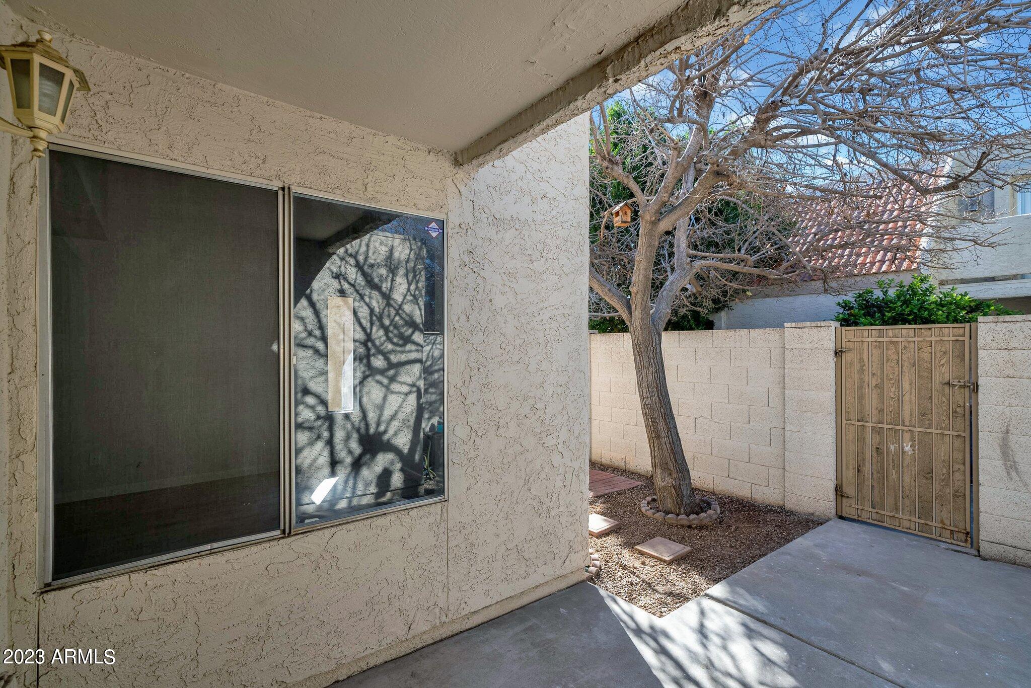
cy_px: 344
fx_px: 430
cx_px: 516
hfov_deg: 100.4
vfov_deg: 77.4
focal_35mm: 15
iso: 100
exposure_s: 1/50
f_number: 8
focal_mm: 15
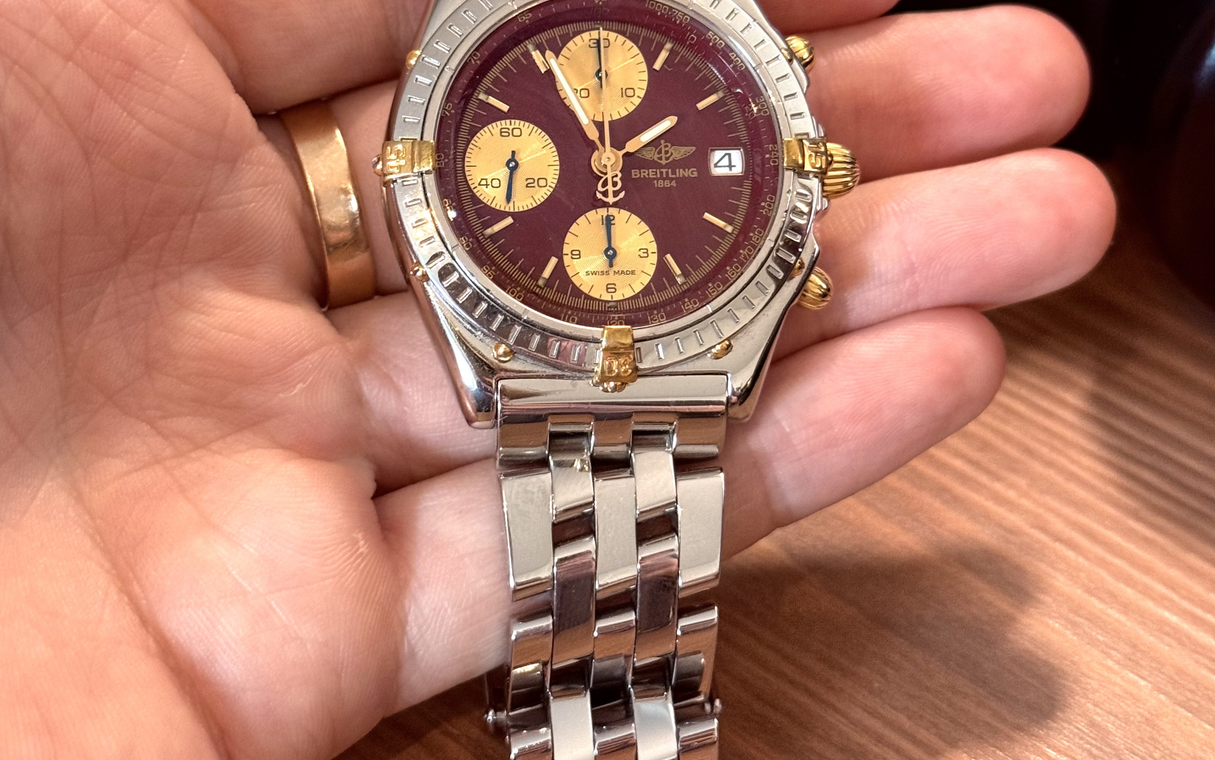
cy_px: 233
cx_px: 607
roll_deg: -1.9
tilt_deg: -36.2
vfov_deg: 19.1
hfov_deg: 30.2
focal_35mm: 68
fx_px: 2252
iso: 320
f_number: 1.78
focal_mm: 6.76
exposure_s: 1/40
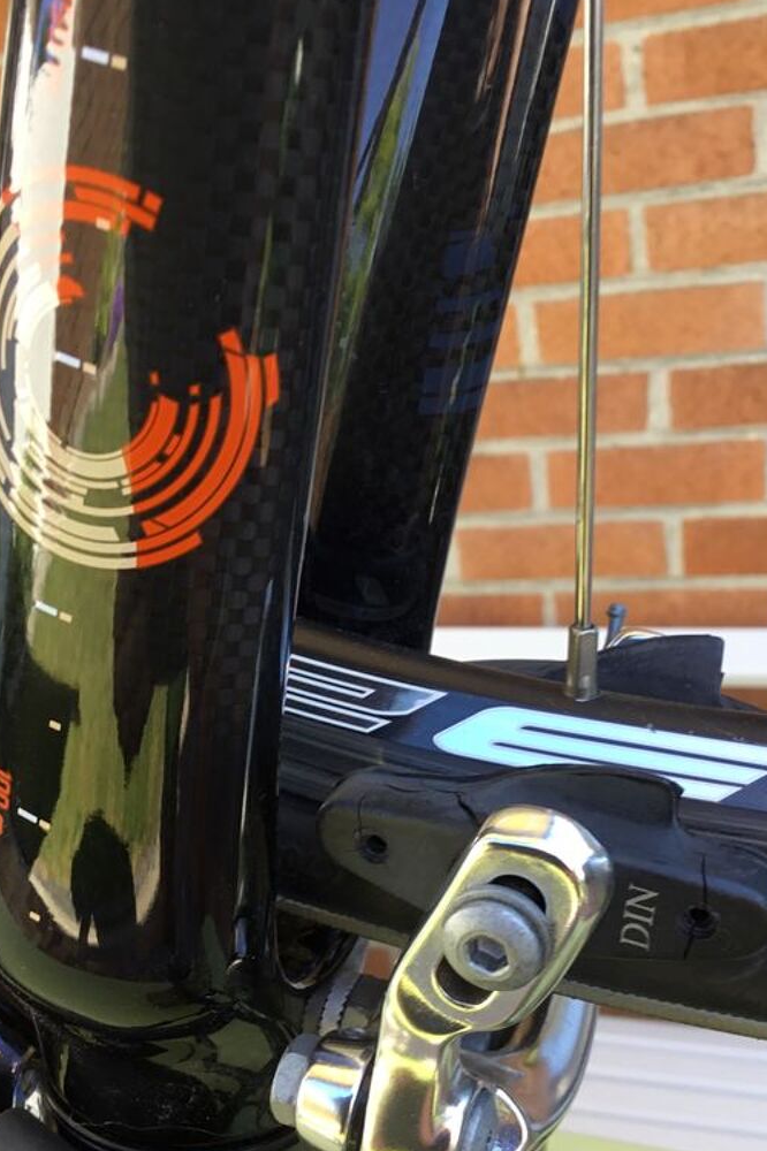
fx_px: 1375
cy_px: 647
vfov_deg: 45.3
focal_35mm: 43
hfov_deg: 31.2
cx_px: 412
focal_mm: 3.3
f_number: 2.4
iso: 25
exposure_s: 1/101
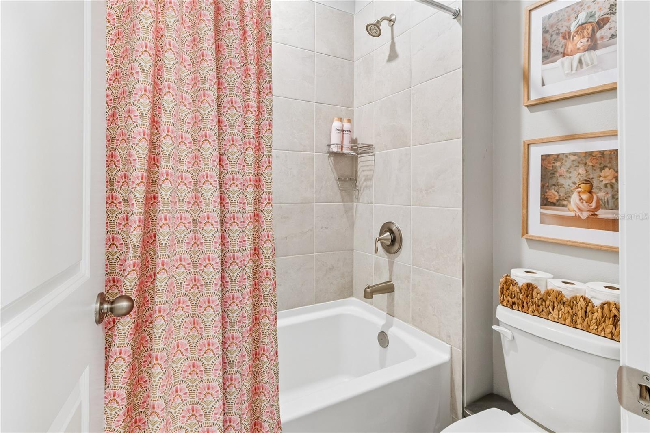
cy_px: 216
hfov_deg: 96.7
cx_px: 325
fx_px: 289
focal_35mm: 16
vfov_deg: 73.7
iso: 100
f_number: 7.1
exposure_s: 1/2.5
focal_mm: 11
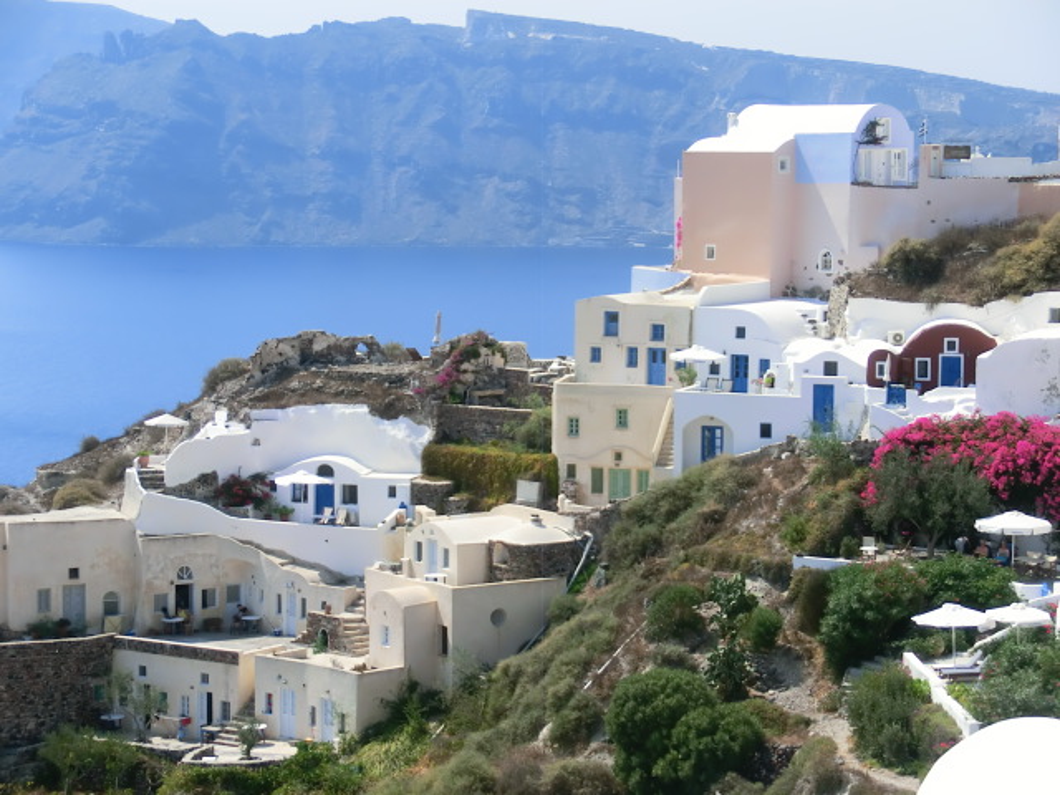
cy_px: 398
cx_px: 530
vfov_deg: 13.3
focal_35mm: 111
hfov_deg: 17.7
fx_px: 3399
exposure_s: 1/500
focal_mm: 19.64
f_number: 5.5
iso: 80
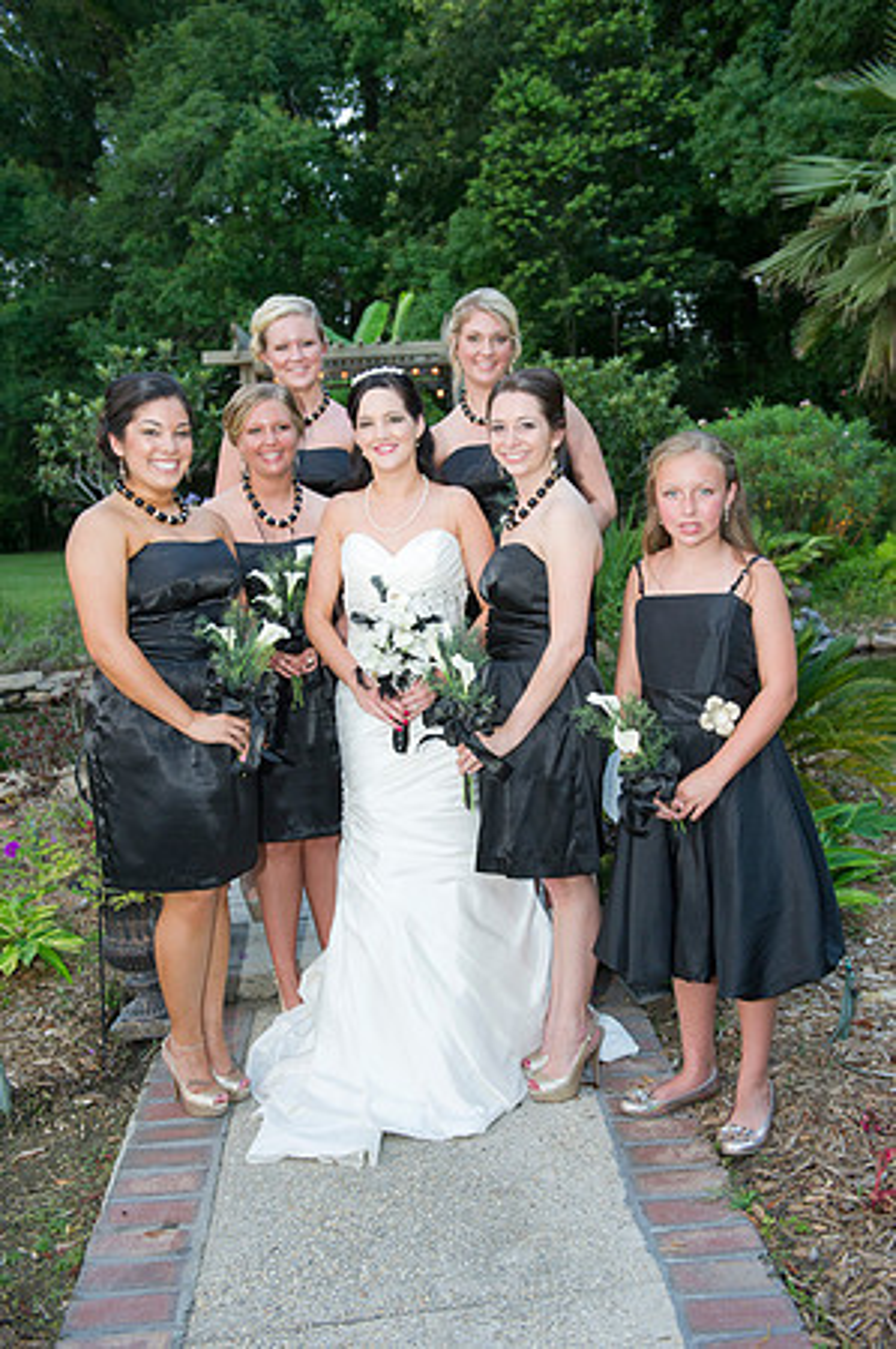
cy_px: 674
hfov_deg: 36.8
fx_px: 1347
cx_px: 448
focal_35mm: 36
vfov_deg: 53.2
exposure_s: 1/100
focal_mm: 36
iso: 1250
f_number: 4
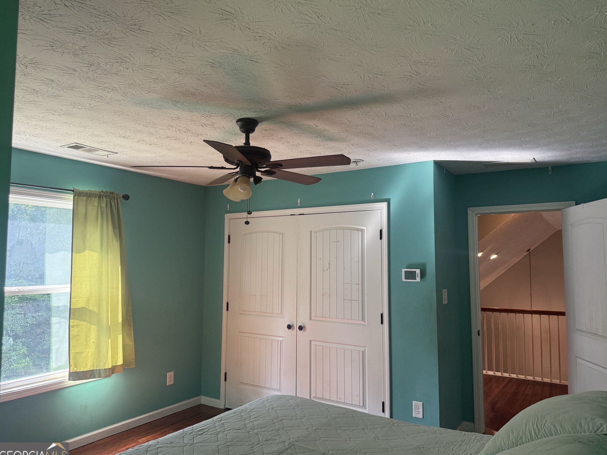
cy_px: 229
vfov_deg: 54.9
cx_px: 314
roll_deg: -0.5
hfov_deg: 69.4
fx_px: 438
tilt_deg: +5.0
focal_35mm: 25
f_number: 1.78
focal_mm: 6.76
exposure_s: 1/148
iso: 200
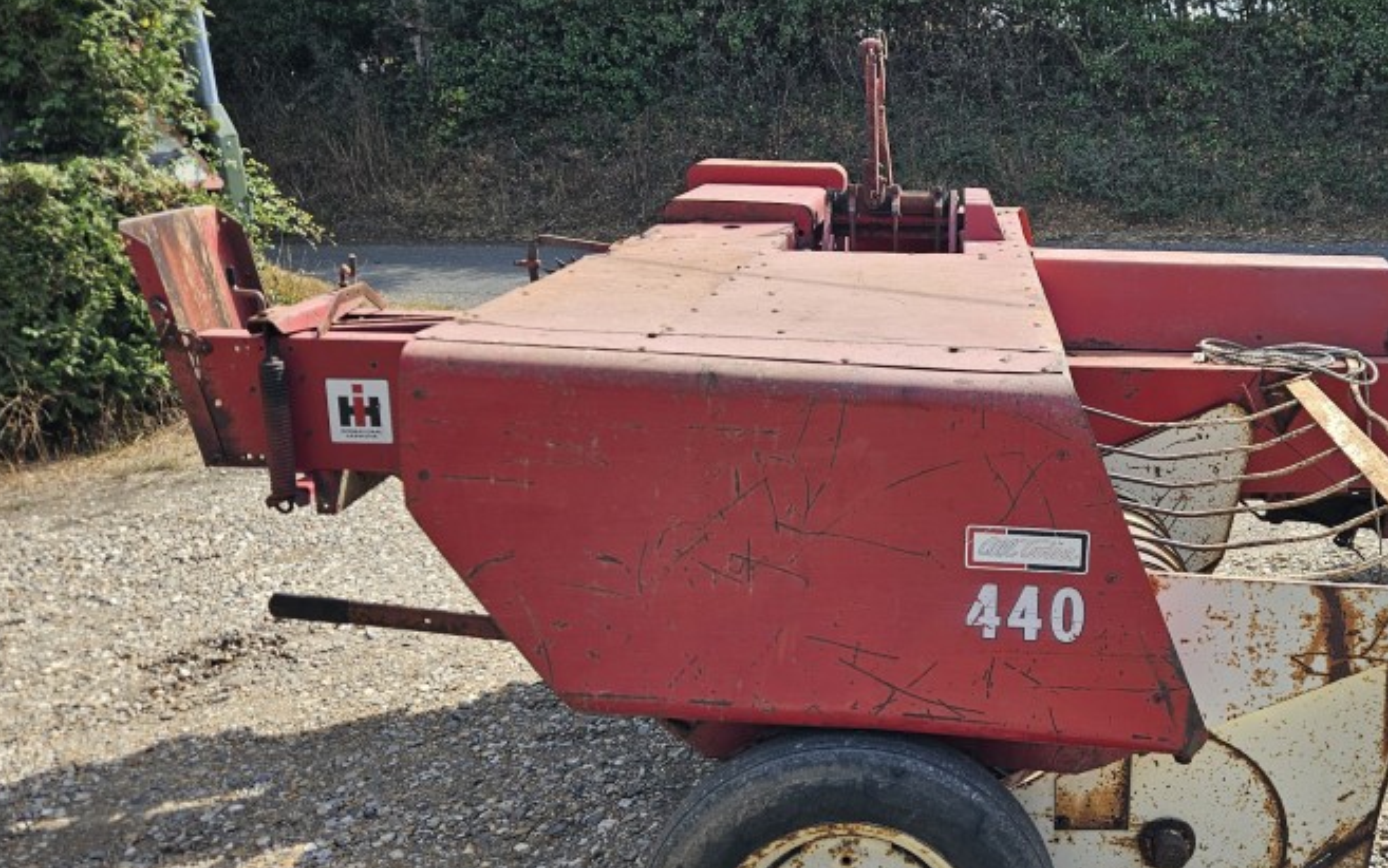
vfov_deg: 33.6
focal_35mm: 38
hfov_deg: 49.3
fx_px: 1438
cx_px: 1056
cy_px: 463
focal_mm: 5.4
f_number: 1.8
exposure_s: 1/446
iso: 25
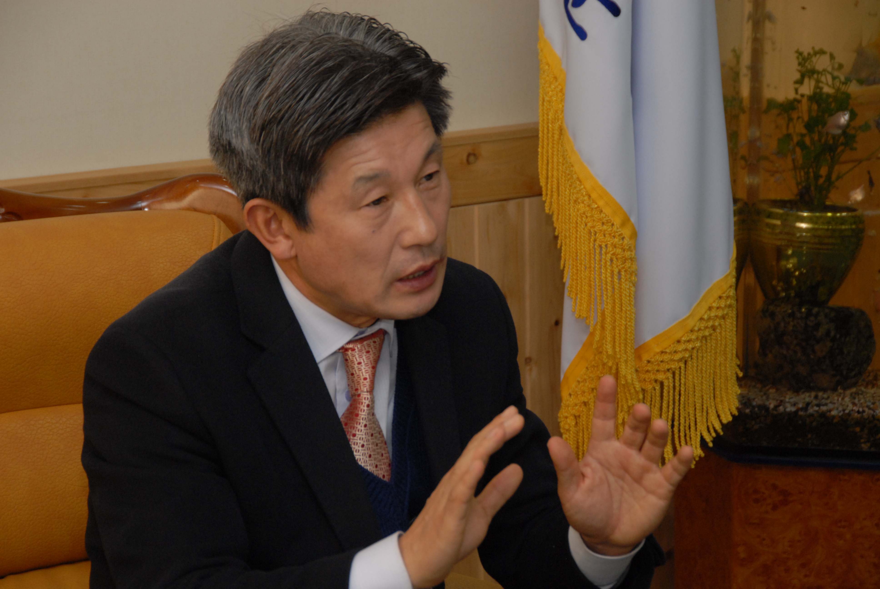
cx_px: 440
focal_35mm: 168
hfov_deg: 12.2
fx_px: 4112
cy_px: 294
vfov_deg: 8.2
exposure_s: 1/60
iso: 500
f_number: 7.1
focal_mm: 112
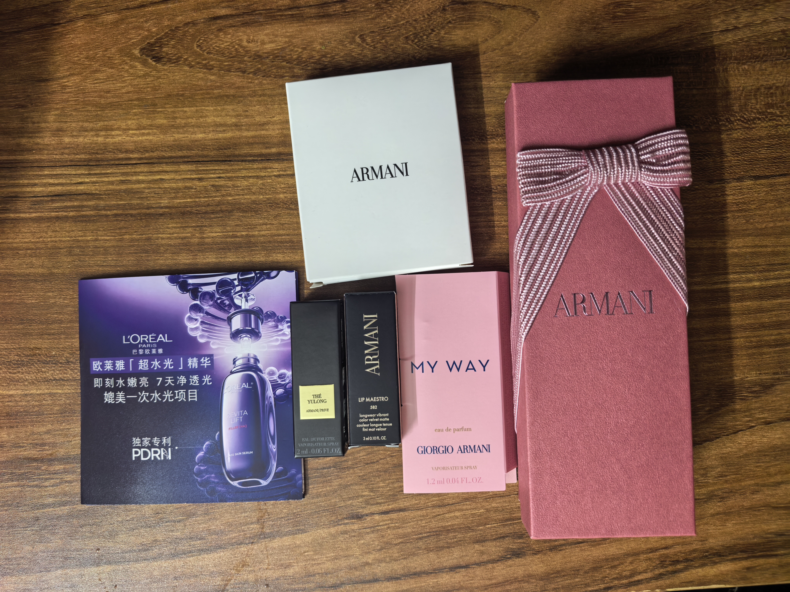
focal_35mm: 24
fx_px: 548
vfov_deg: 56.8
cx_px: 395
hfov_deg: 71.6
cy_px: 296
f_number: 2
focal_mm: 6.98
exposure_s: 1/50
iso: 640
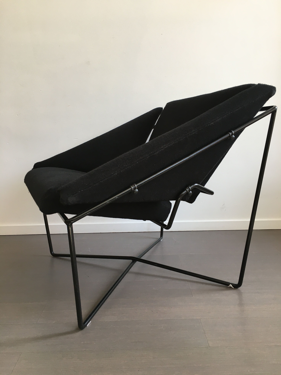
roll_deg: +0.6
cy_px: 188
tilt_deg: -10.6
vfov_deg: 61.7
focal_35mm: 29
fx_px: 314
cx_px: 140
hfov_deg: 48.2
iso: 32
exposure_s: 1/33
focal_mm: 4.15
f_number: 2.2
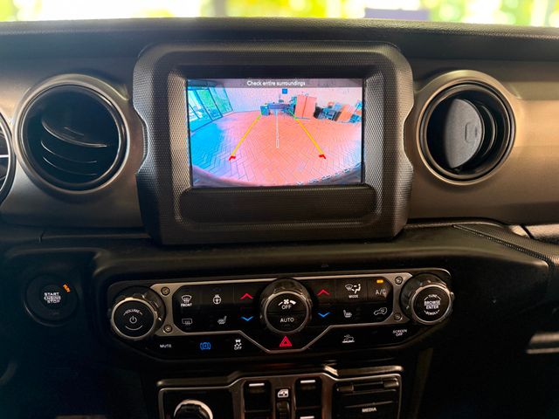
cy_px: 210
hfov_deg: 71.6
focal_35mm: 24
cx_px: 280
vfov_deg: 56.8
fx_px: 388
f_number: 1.78
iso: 400
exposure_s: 1/60
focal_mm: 6.76
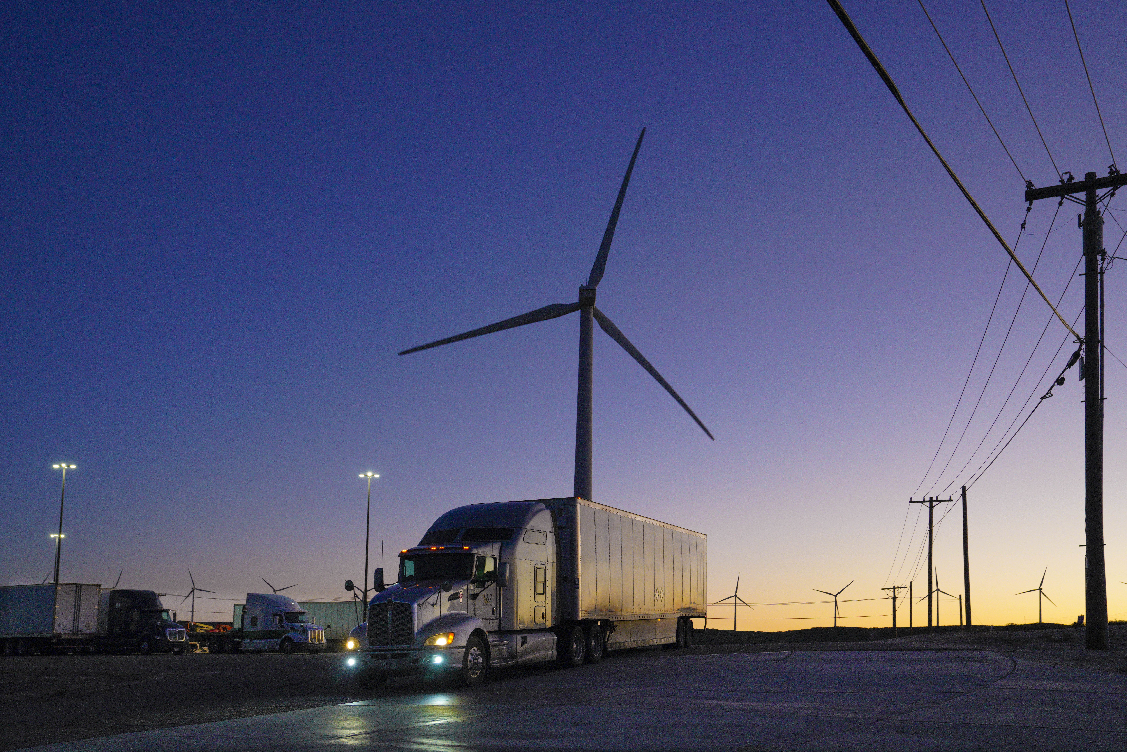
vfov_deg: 35.9
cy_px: 376
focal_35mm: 37
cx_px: 564
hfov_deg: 51.9
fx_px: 1158
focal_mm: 37
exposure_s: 1/160
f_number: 4.5
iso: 2500
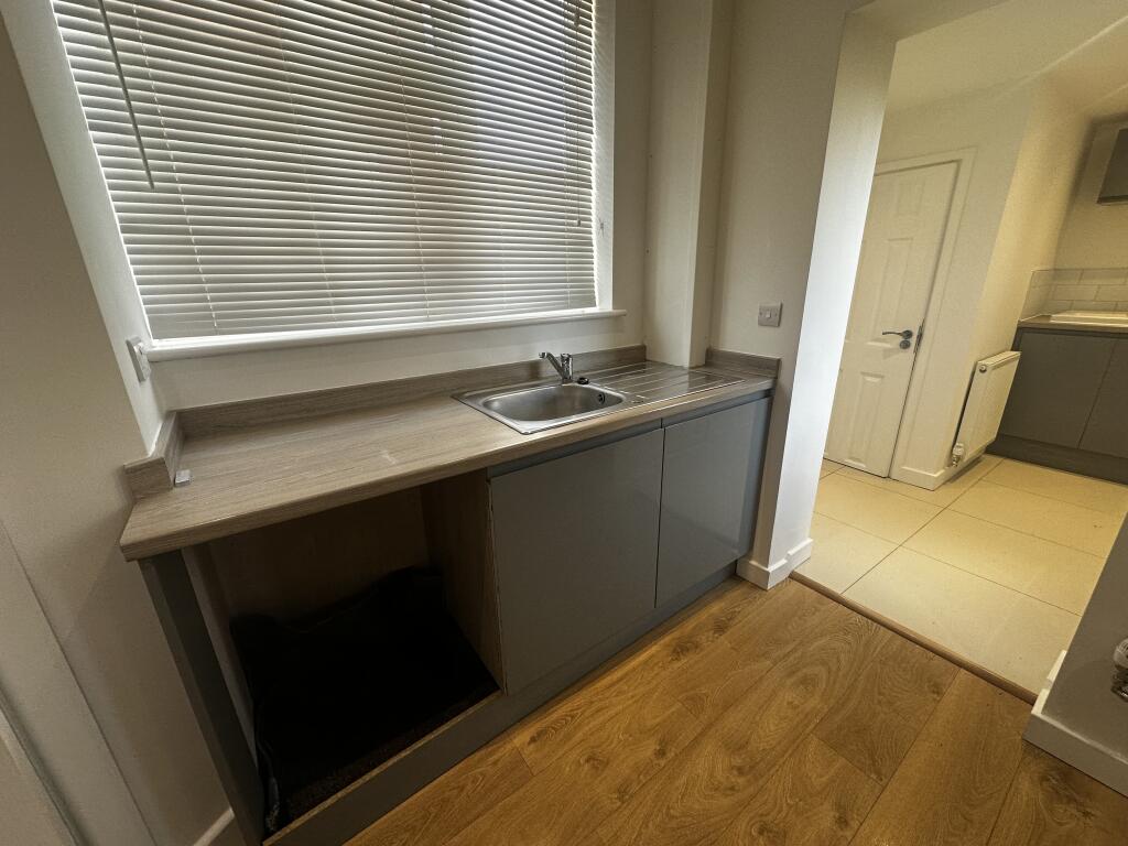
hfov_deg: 102.1
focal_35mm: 14
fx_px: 456
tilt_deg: -18.0
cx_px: 564
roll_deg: +2.2
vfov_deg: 85.7
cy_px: 423
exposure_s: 1/100
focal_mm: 2.22
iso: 100
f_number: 2.2
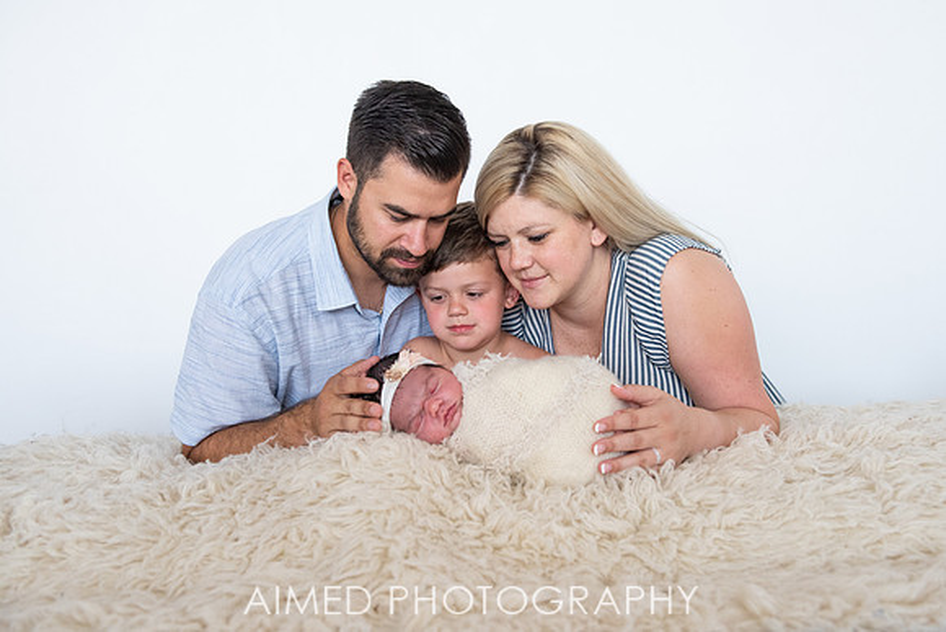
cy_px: 301
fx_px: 857
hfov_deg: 57.8
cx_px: 497
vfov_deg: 40.4
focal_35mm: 33
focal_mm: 31
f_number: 4.5
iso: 1600
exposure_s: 1/160
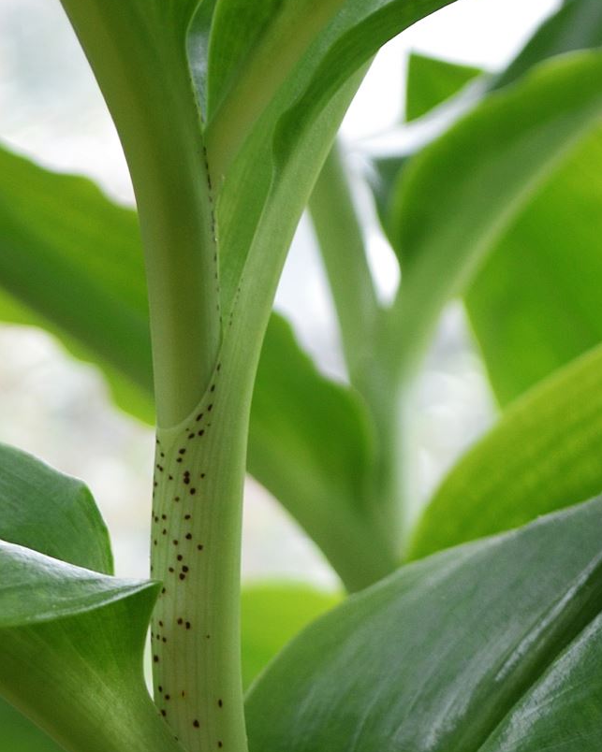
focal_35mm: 167
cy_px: 817
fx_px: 3725
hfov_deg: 9.2
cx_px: 193
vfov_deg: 11.4
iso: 500
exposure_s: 1/100
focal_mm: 45
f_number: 5.3
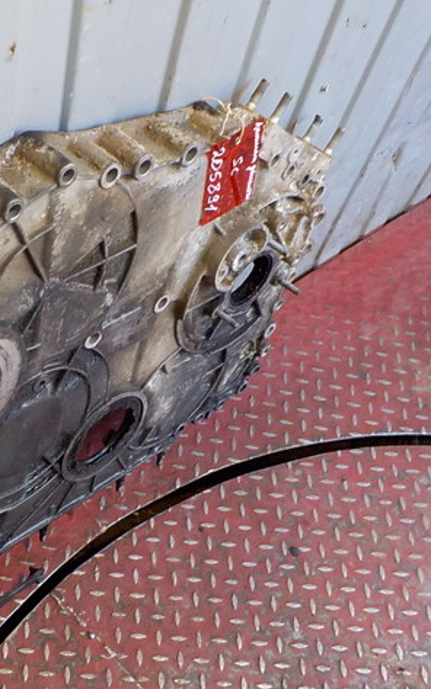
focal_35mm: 43
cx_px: 54
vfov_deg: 46.2
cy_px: 348
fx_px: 807
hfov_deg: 28.9
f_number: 3.3
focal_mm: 4.1
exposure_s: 1/30
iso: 200
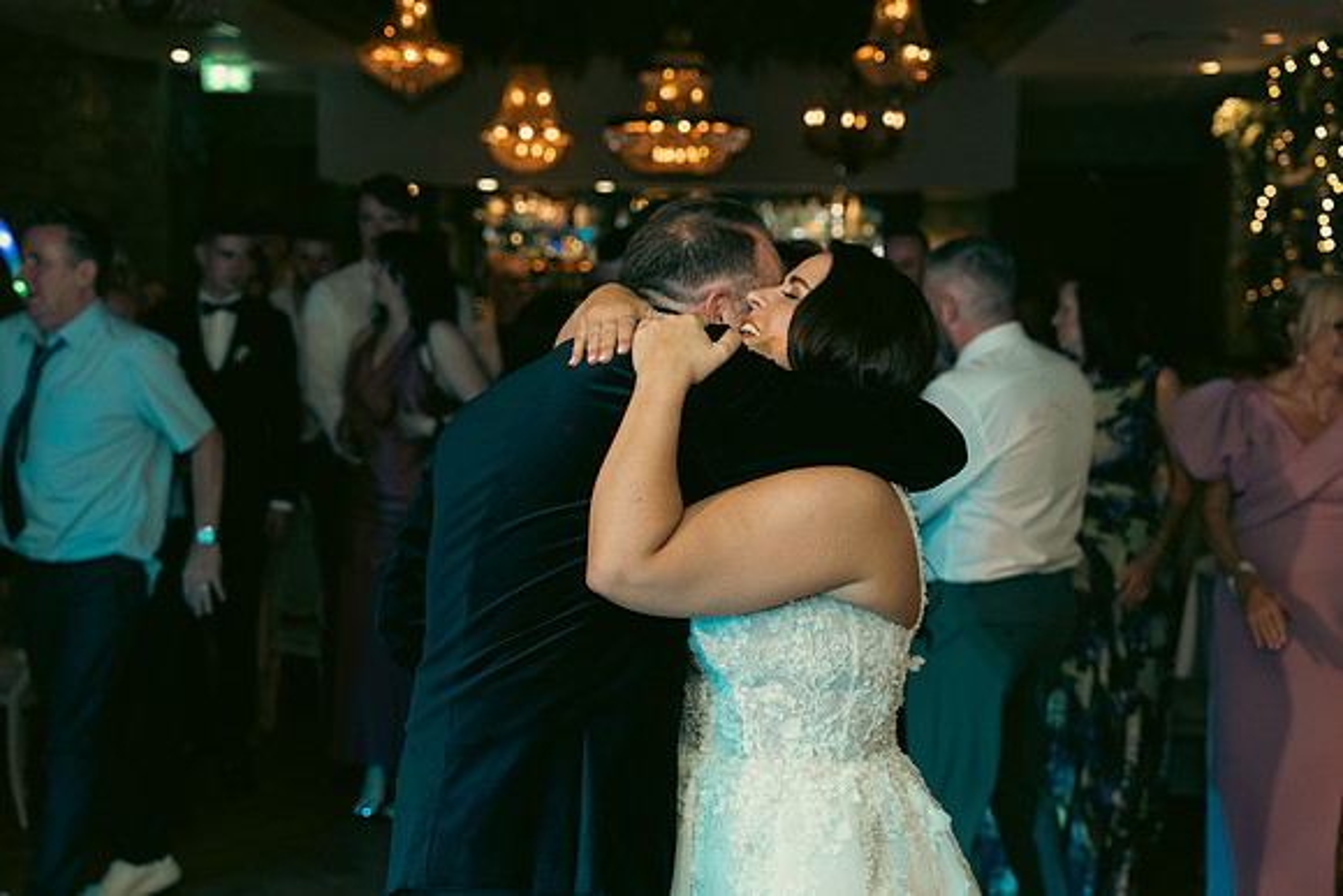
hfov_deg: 36.9
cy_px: 448
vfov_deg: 25.1
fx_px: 2015
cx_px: 672
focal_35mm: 54
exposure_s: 1/160
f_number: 3.5
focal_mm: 54
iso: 2500
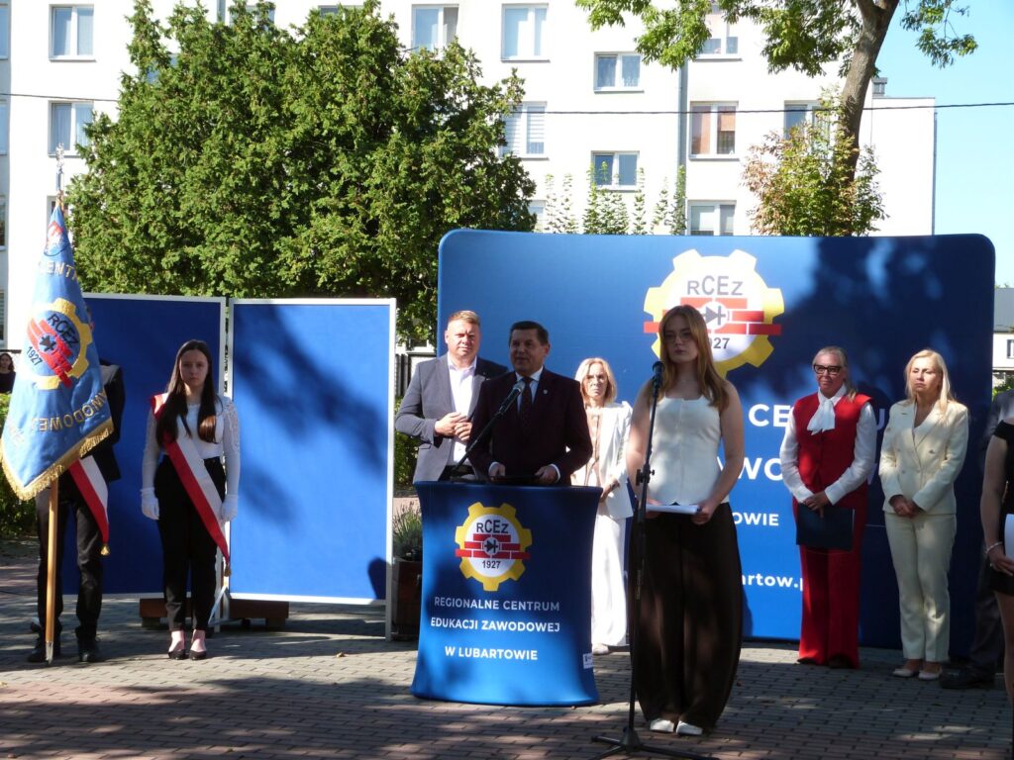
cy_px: 380
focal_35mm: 69
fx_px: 2021
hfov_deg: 28.2
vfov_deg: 21.3
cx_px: 507
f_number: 4.5
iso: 100
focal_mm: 12.4
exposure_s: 1/250
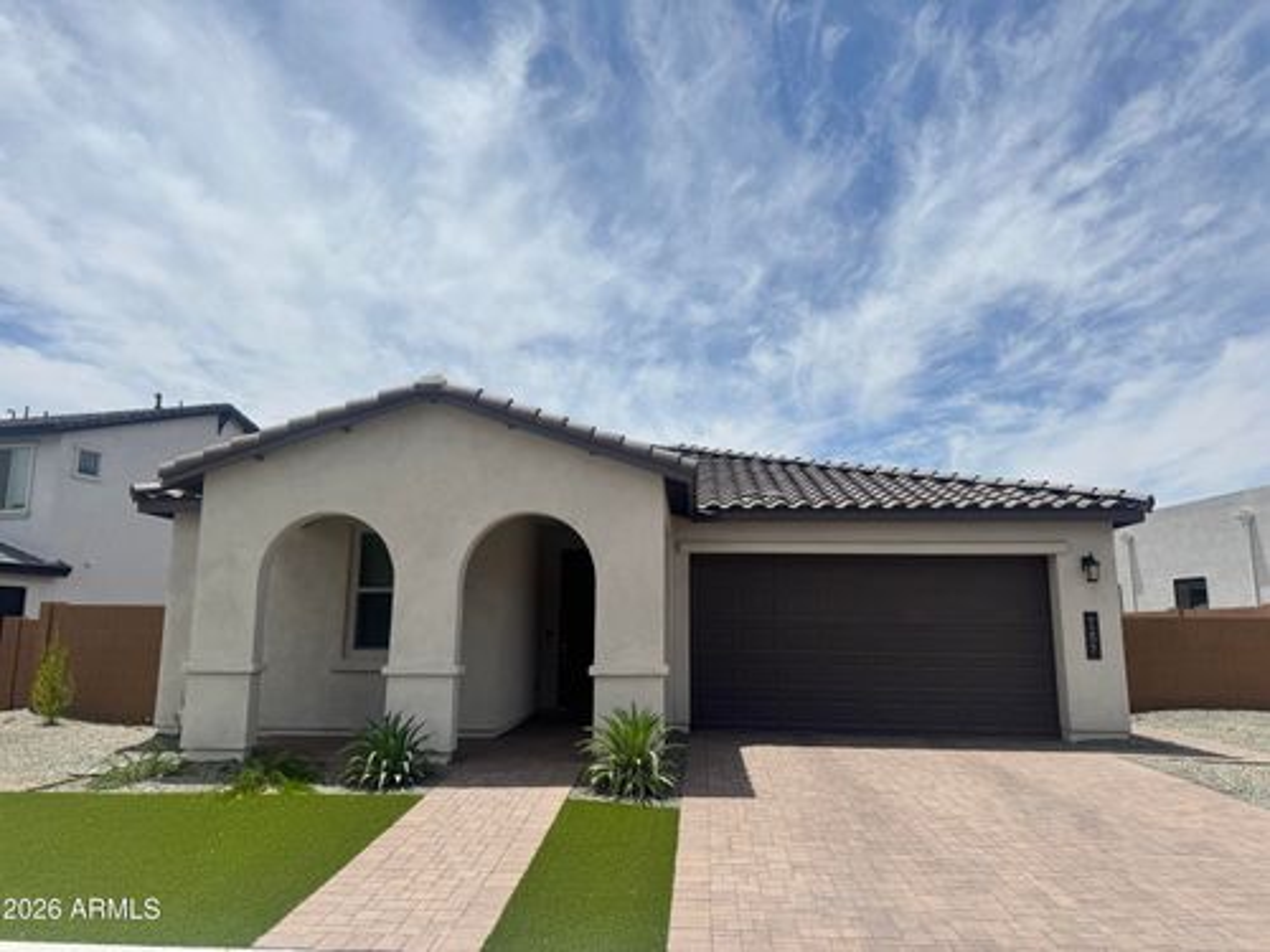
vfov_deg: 56.8
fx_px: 881
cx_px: 635
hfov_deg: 71.6
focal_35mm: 24
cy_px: 476
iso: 80
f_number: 1.78
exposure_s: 1/12346
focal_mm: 6.76
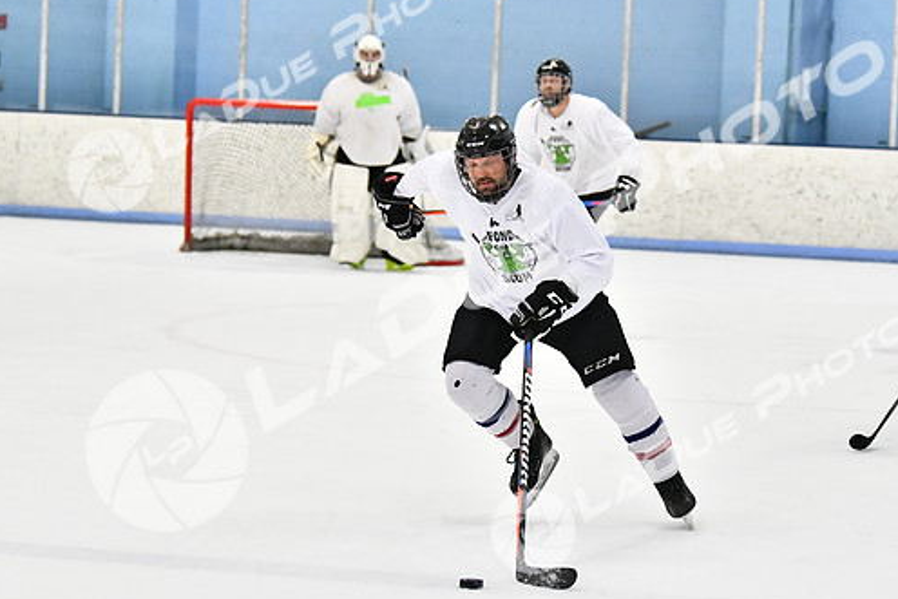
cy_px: 265
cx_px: 487
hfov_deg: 12.3
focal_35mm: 167
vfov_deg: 8.2
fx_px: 4156
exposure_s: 1/1250
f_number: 3.2
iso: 6400
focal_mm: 95
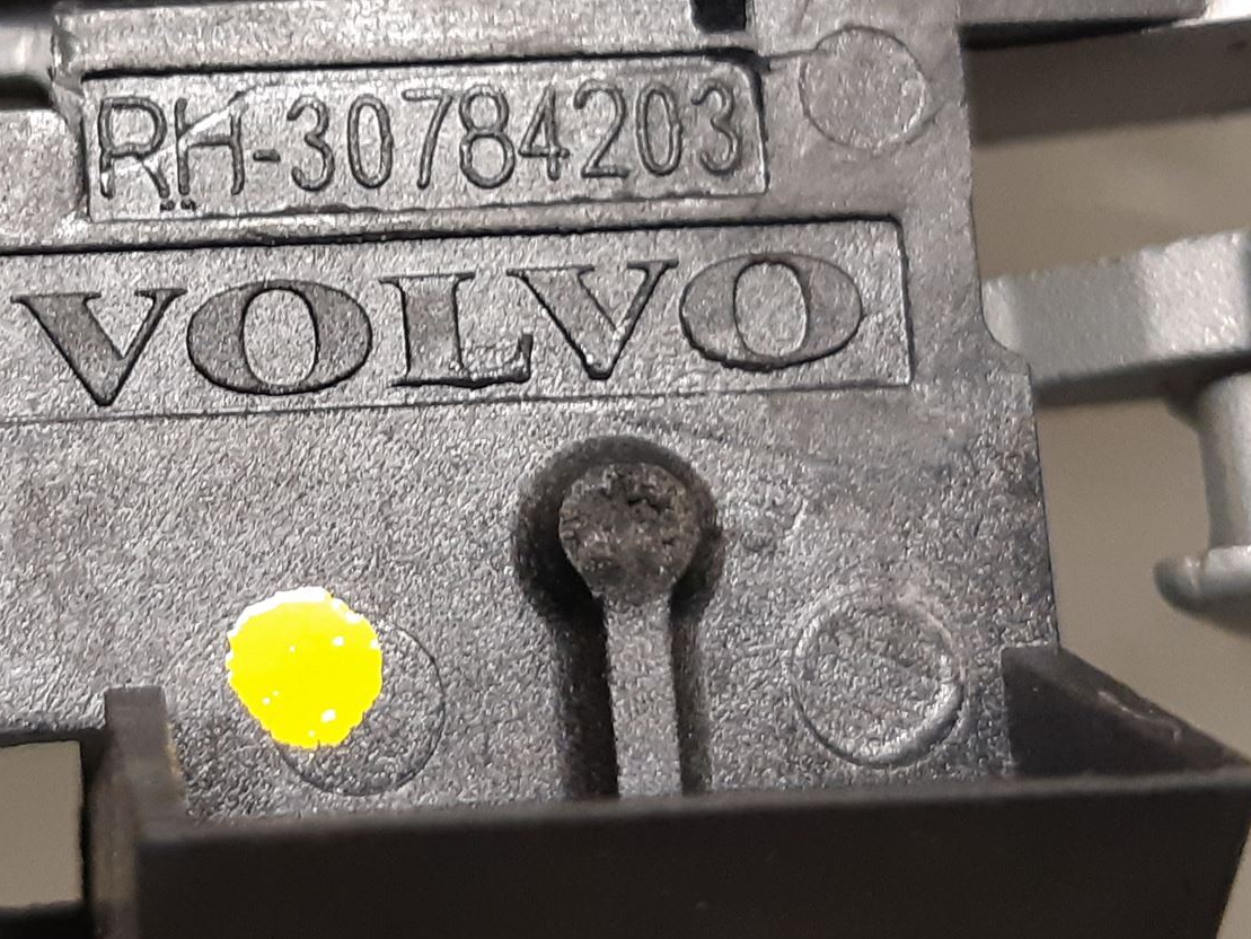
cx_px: 338
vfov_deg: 30.0
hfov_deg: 38.8
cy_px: 305
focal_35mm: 48
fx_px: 1735
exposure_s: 1/33
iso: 250
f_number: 1.7
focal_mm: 3.93
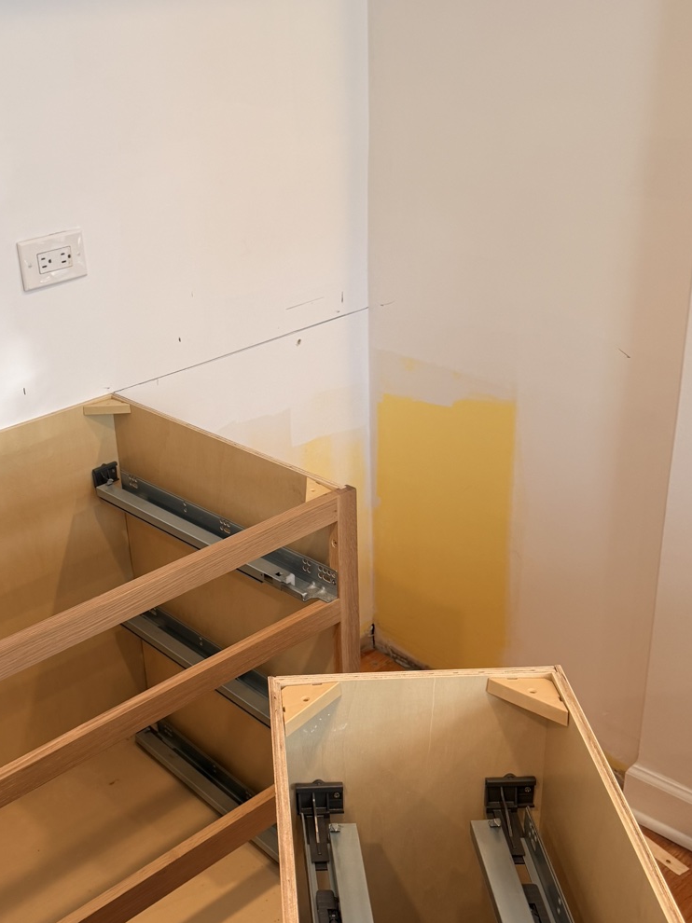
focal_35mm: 39
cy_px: 481
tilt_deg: -26.4
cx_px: 191
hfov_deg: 36.1
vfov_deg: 47.9
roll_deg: +6.2
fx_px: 1040
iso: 125
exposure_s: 1/120
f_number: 1.78
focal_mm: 6.76
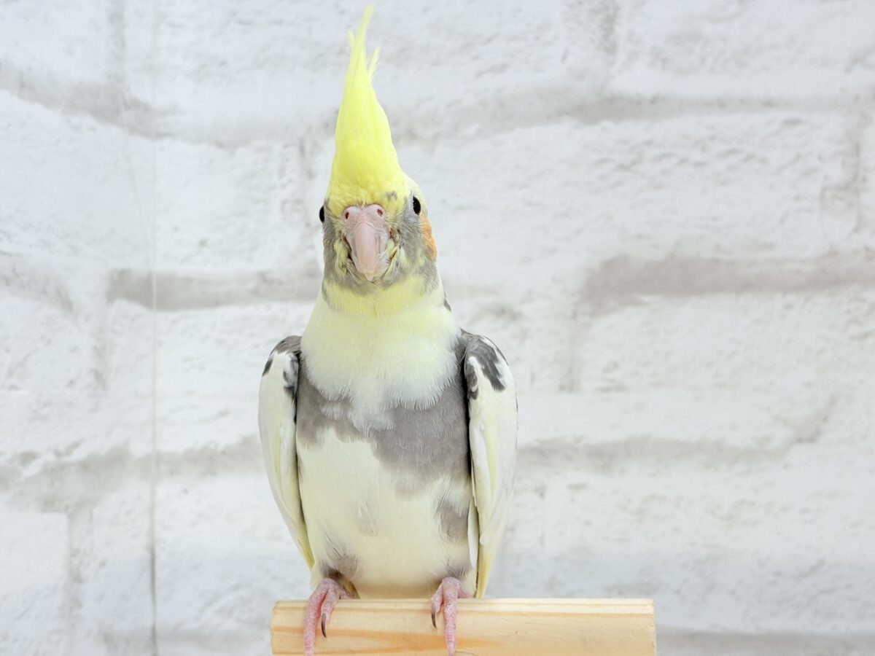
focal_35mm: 52
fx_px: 1314
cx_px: 438
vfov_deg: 28.0
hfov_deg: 36.8
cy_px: 328
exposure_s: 1/50
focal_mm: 5.96
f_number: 1.6
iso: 25
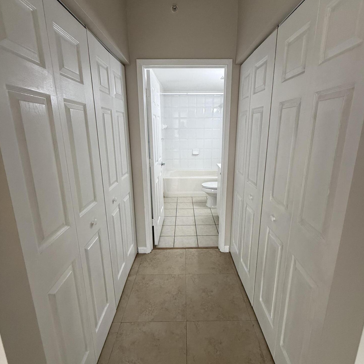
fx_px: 202
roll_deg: +0.4
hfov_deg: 84.0
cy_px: 174
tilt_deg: -13.0
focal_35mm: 17
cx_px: 186
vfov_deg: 83.9
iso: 160
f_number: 2.2
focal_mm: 2.22
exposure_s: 1/120
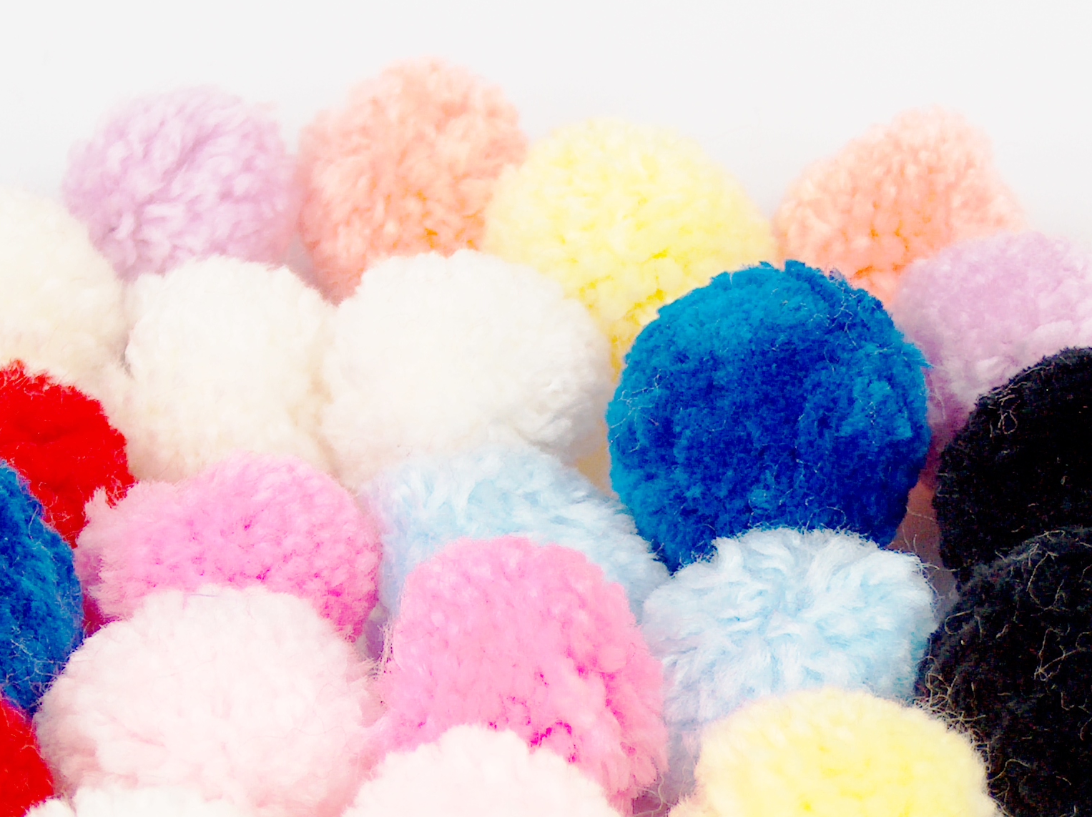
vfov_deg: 12.0
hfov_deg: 16.0
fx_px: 3877
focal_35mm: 123
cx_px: 516
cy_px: 598
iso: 100
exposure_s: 1/30.9
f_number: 2.9
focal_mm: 14.73
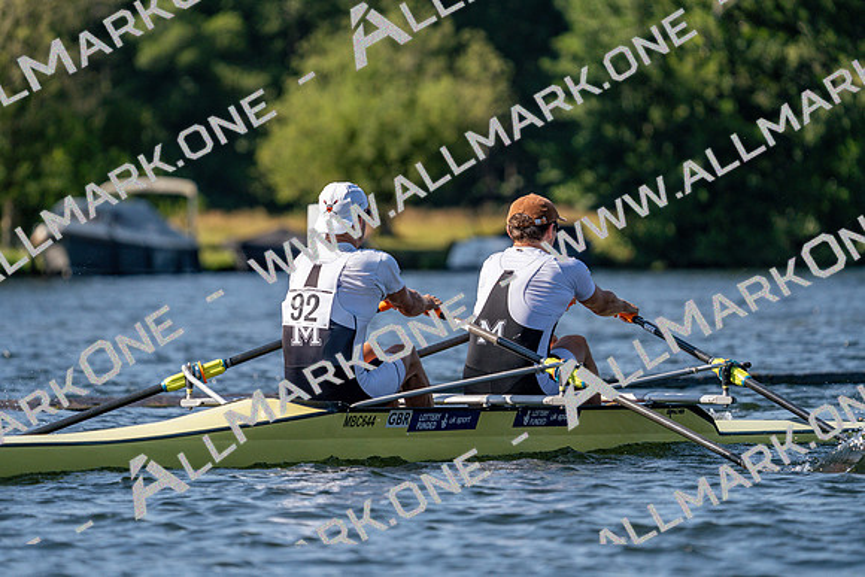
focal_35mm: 385
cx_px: 432
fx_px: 9252
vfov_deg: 3.6
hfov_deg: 5.4
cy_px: 288
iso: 320
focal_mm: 385
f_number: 6.3
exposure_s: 1/1600
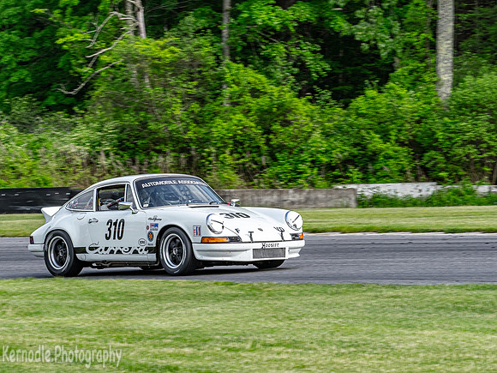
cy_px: 196
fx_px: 3270
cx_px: 214
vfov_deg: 6.5
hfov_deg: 8.7
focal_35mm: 228
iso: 400
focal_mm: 100
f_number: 9
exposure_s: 1/400
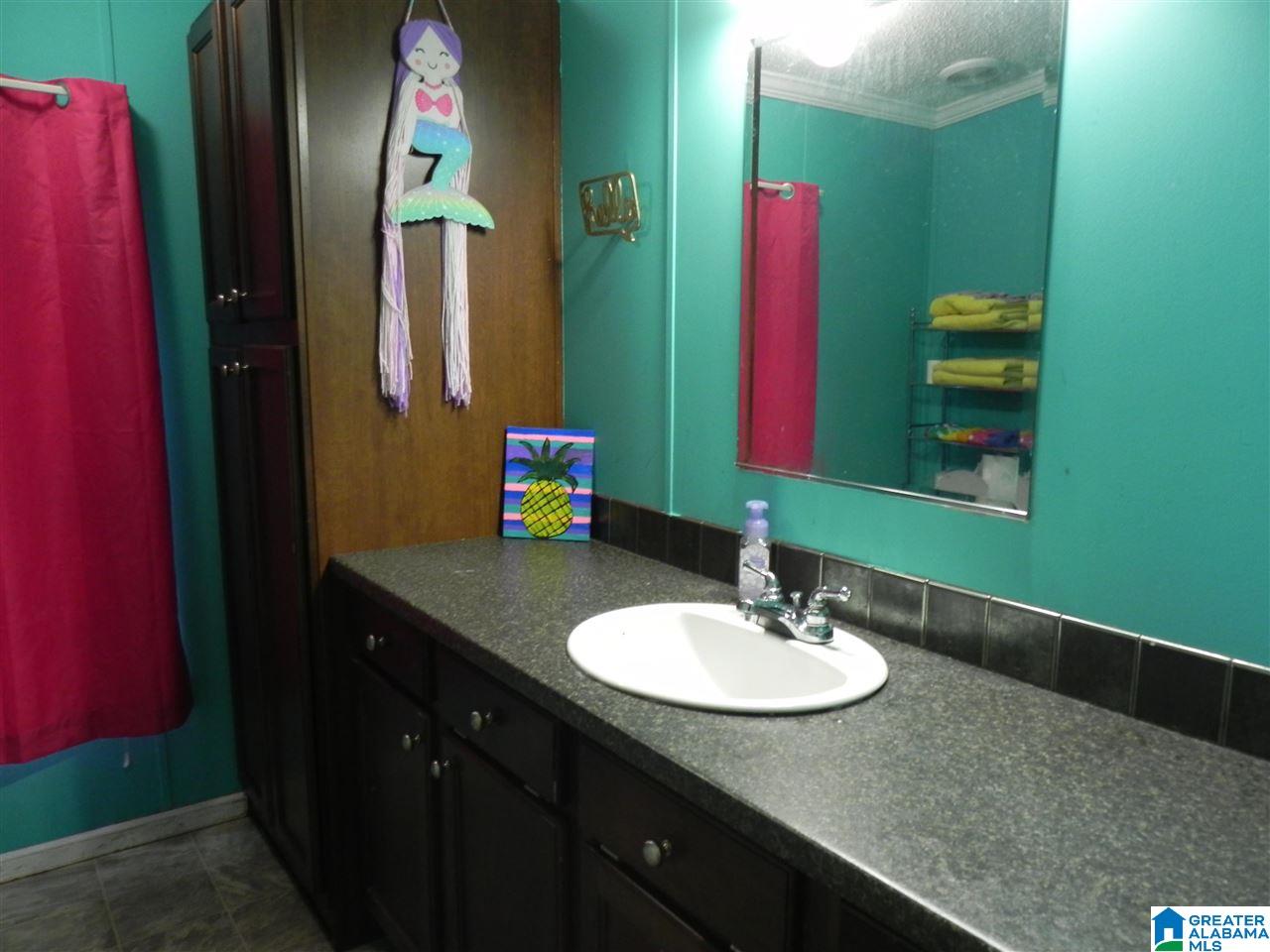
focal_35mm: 26
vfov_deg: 53.1
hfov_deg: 67.3
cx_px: 635
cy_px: 476
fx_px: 954
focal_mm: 4.6
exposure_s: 1/30
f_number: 2.8
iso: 335
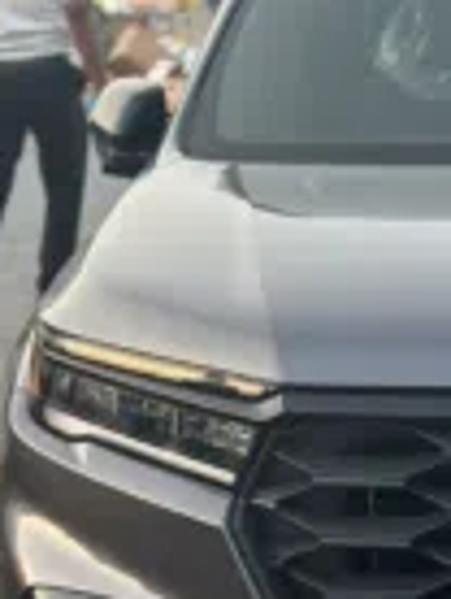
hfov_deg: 10.4
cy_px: 378
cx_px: 633
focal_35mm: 139
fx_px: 2407
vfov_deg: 14.2
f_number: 1.78
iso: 100
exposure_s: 1/149
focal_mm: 6.86
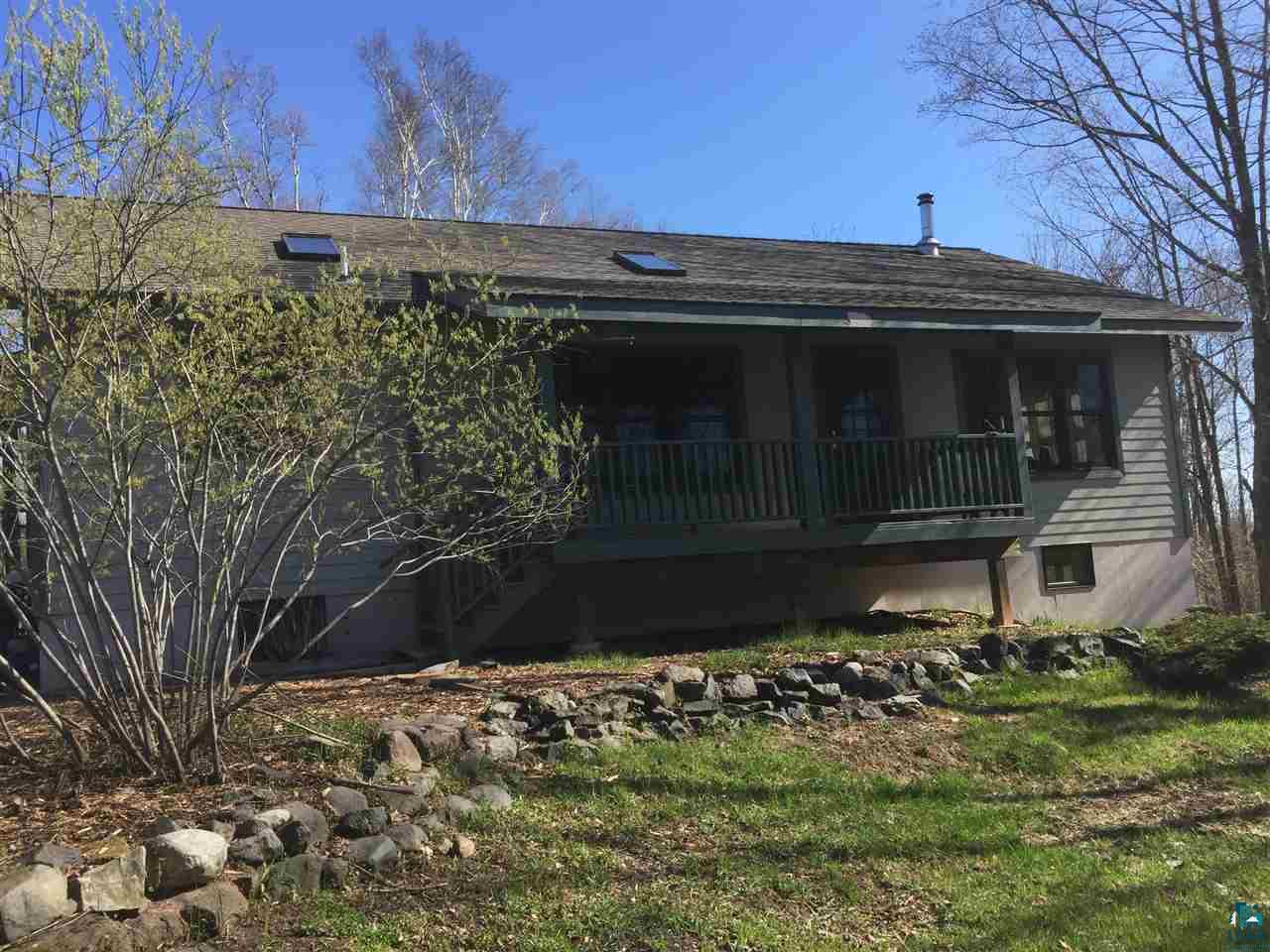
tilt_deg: +4.9
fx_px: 1064
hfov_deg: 61.7
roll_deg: +3.4
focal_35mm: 29
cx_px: 635
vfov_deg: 48.2
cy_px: 476
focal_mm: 4.15
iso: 32
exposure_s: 1/964
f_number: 2.2
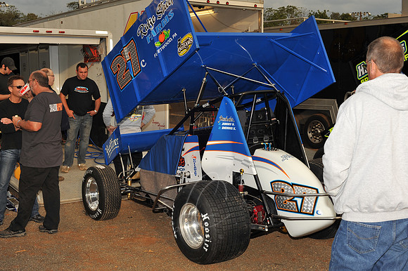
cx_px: 204
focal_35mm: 50
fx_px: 566
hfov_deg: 39.6
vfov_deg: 27.0
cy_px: 136
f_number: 10
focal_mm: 50
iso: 250
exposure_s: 1/250
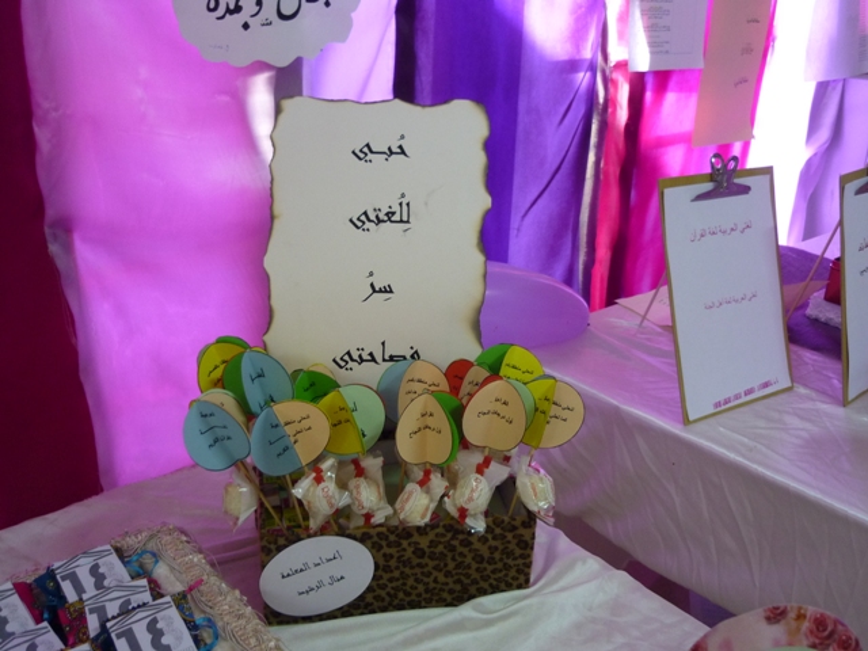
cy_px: 326
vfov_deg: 39.7
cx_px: 434
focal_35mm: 36
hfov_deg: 51.4
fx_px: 903
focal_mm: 5.9
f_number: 2.9
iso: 200
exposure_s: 1/30
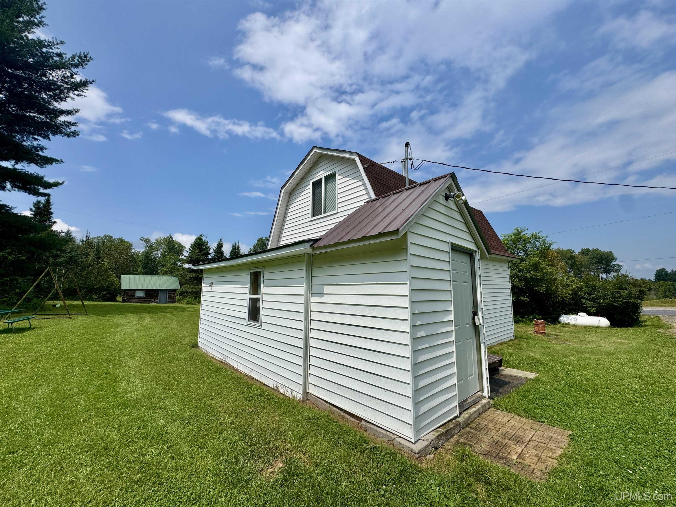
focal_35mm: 14
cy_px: 254
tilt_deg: +7.1
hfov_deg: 102.1
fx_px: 273
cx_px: 338
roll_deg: +0.1
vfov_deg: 85.7
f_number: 2.2
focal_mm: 2.22
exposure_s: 1/4132
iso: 40
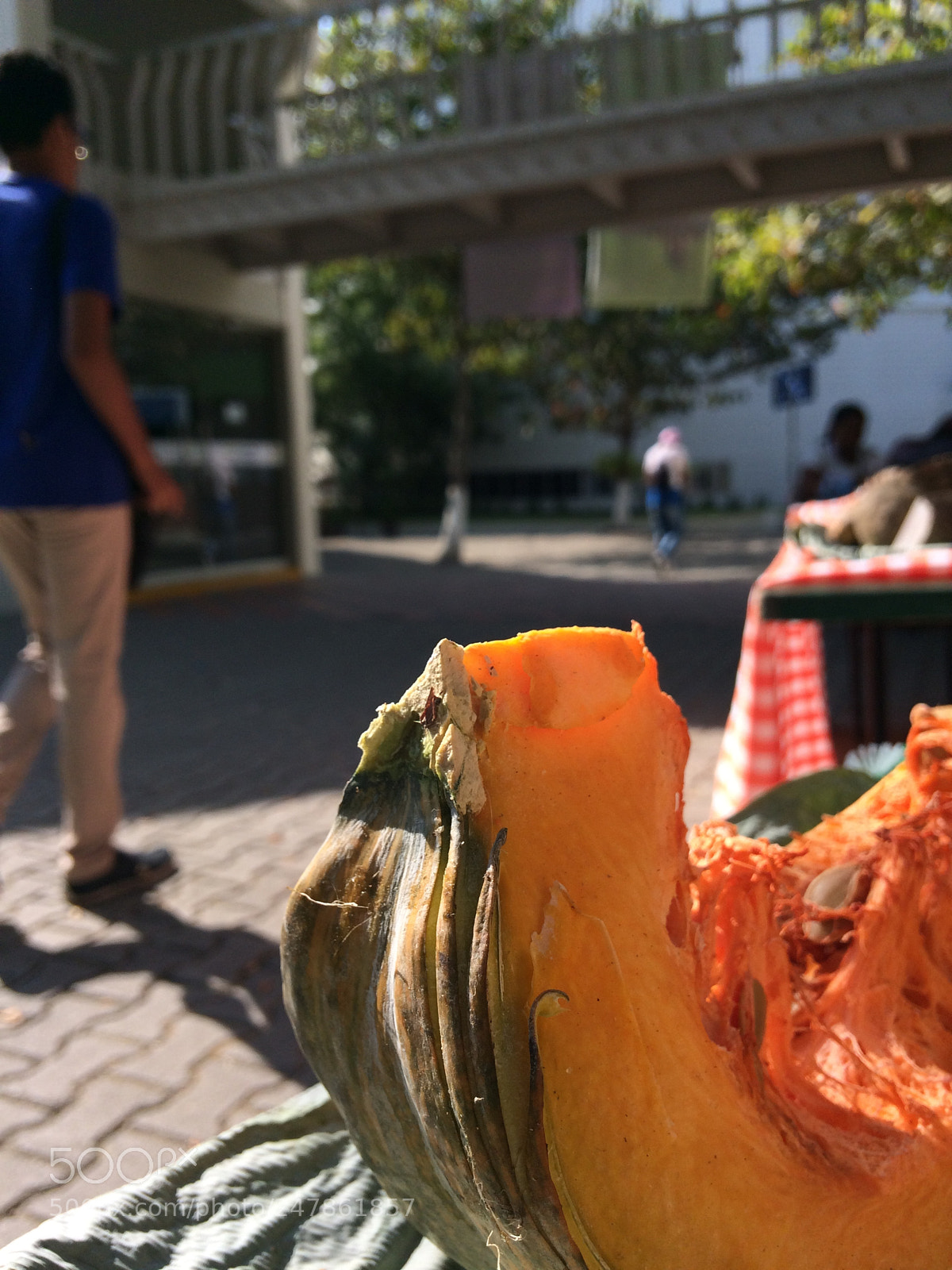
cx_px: 476
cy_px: 635
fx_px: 1063
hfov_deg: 48.2
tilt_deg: -9.3
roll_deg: +2.4
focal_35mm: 29
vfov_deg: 61.7
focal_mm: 4.15
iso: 32
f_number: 2.2
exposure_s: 1/1466
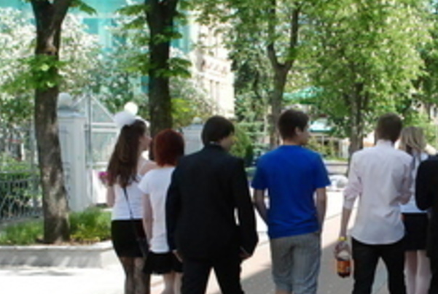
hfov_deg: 20.3
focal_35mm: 99
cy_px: 228
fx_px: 1207
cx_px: 372
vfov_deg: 13.8
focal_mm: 31
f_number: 5.6
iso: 1250
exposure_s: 1/1500
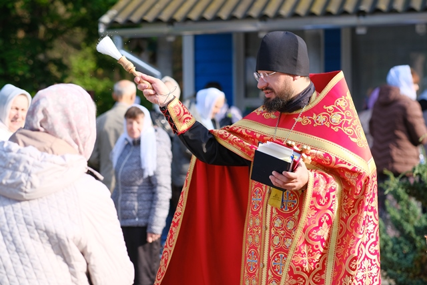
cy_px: 142
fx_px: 996
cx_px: 214
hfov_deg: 24.2
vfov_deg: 16.3
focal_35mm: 84
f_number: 2.5
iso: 400
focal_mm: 56
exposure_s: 1/1900
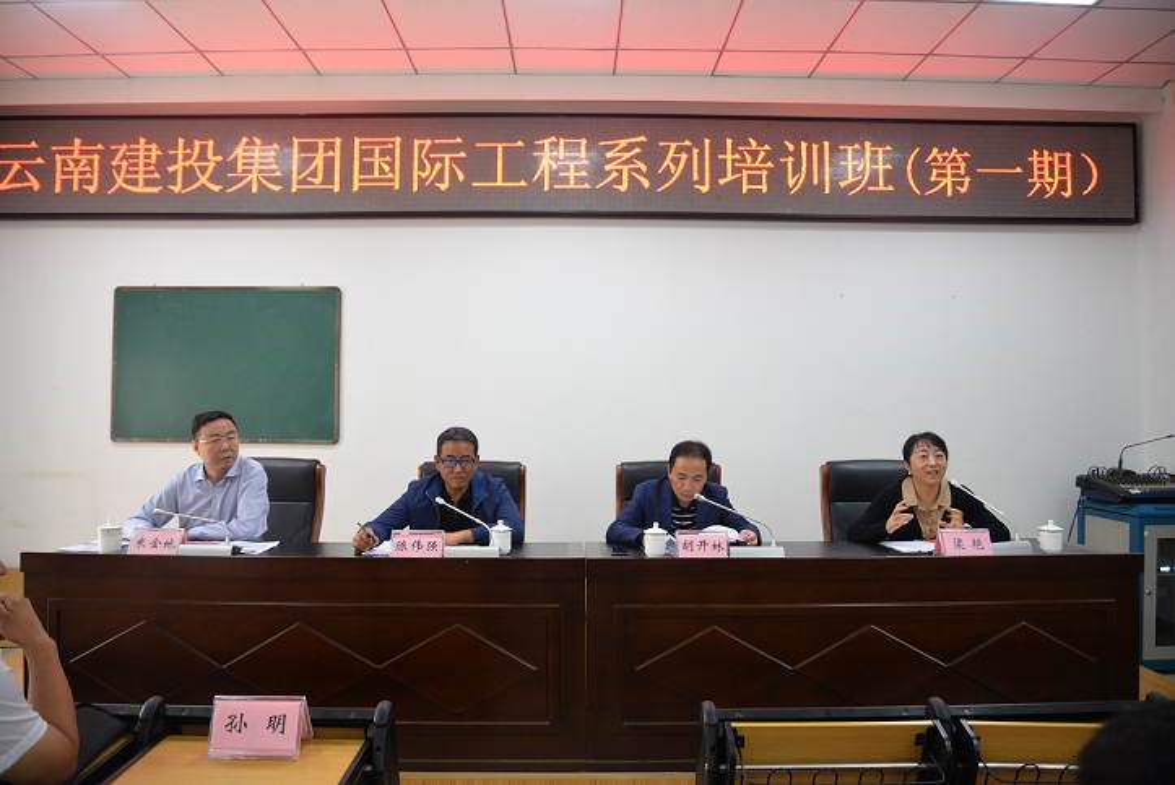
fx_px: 784
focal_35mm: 24
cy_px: 392
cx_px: 588
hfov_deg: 73.7
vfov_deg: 53.2
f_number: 3.5
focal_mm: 24
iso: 1250
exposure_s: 1/30
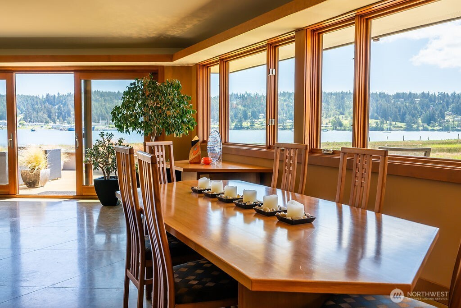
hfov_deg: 66.4
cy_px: 154
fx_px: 352
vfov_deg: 47.2
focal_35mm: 28
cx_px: 230
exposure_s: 1/100
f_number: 8
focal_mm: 27.5
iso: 100
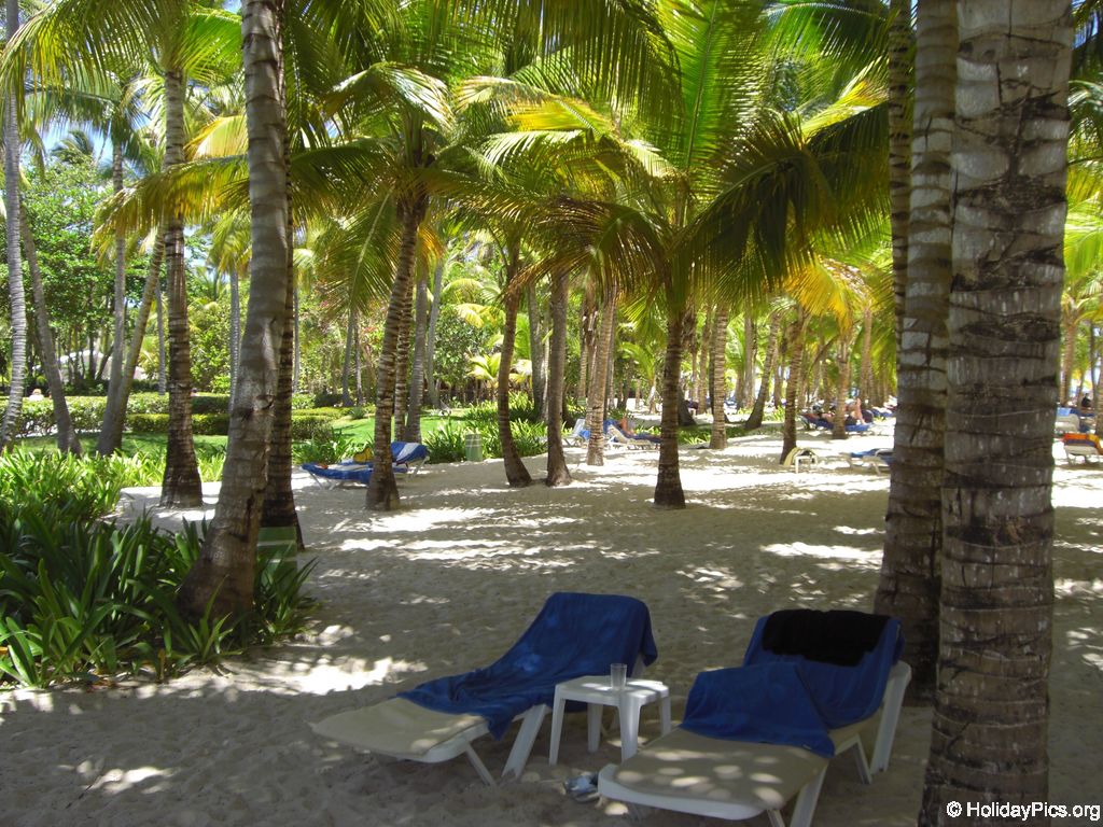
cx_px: 552
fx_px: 1211
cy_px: 414
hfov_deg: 49.0
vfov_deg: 37.7
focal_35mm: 38
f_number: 2.7
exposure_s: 1/400
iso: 64
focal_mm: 6.2
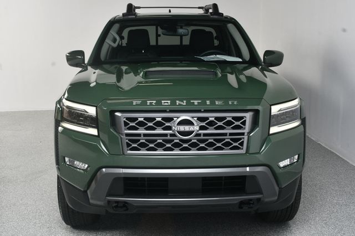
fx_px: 473
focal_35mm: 48
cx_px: 178
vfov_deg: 28.0
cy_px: 118
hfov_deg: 41.1
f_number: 10
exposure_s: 1/160
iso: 100
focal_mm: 32
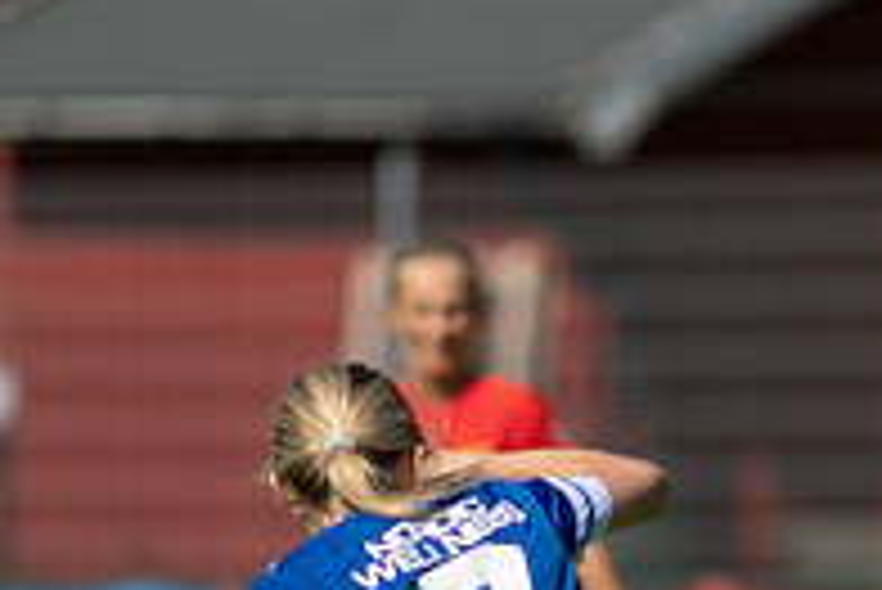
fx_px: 33858
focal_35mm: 1381
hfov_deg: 1.5
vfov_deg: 1.0
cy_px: 822
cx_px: 1233
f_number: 3.2
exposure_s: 1/3200
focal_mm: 300
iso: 100
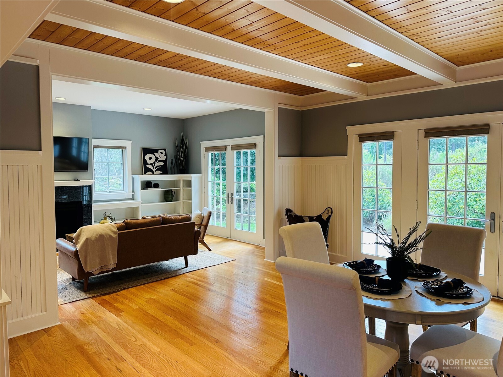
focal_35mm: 24
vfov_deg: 56.8
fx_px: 349
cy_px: 188
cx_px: 252
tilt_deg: -2.8
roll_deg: -0.1
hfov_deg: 71.6
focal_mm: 6.86
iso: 160
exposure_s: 1/120
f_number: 1.78
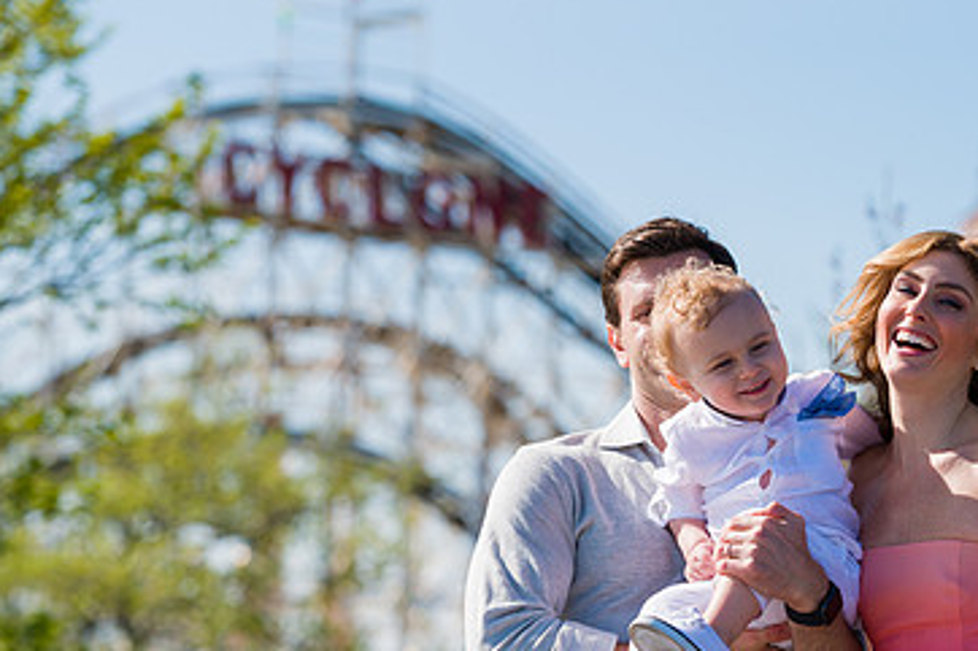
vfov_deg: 6.9
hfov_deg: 10.3
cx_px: 689
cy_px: 438
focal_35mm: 200
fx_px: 5431
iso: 200
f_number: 5
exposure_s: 1/2500
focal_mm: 125
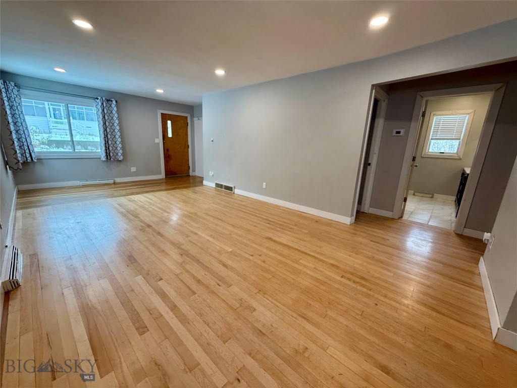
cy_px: 194
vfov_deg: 85.7
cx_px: 258
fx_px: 209
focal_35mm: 14
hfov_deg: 102.1
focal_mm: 2.22
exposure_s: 1/120
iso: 250
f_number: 2.2
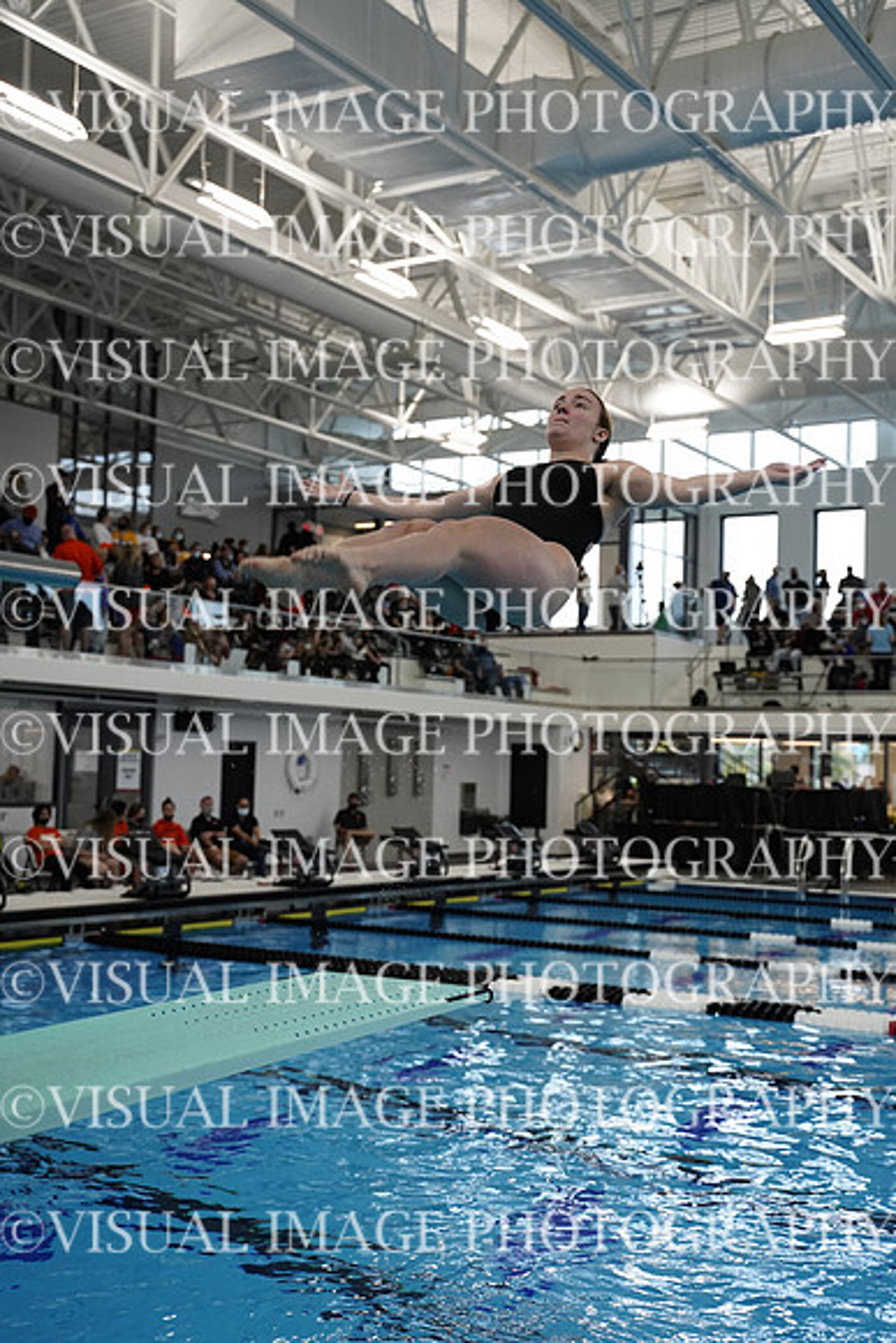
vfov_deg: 44.5
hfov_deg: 30.5
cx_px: 448
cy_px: 672
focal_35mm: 44
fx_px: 1642
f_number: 3.2
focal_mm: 44
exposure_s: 1/1250
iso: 3200
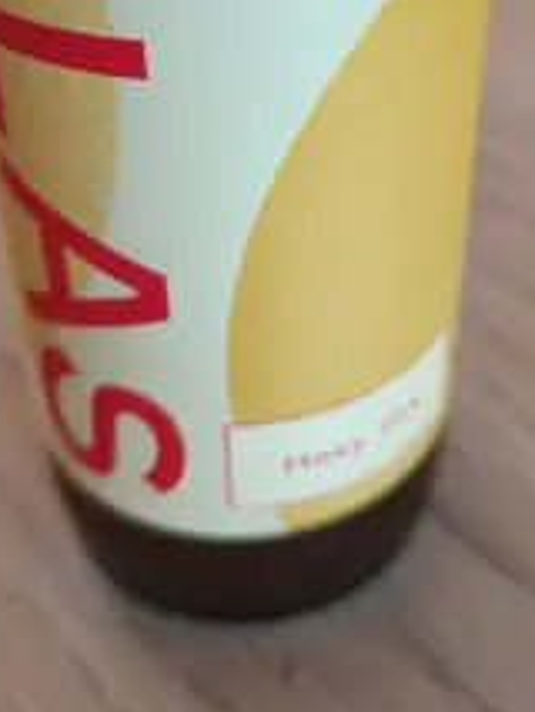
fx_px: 926
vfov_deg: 40.1
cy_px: 130
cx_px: 294
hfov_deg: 32.2
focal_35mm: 45
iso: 200
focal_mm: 5.59
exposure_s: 1/50
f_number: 3.2
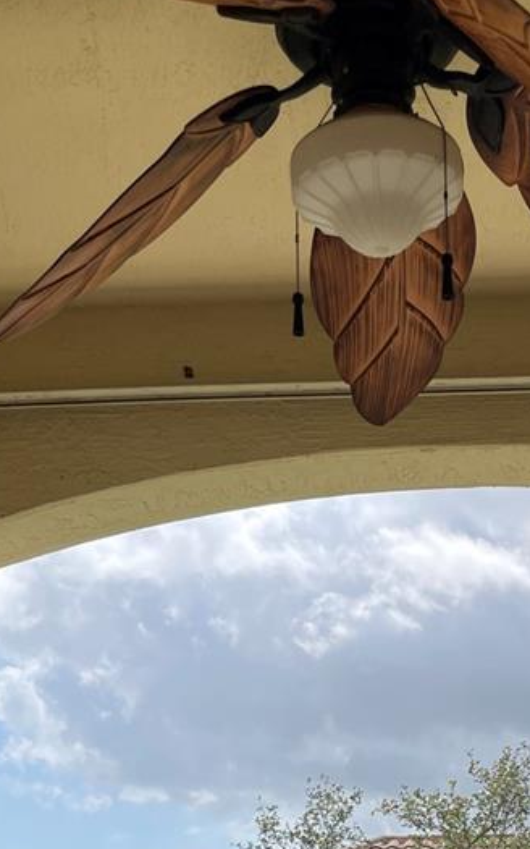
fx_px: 1456
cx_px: 449
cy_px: 876
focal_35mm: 63
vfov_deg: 29.9
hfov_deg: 20.3
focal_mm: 4.2
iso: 32
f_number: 1.6
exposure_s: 1/4000
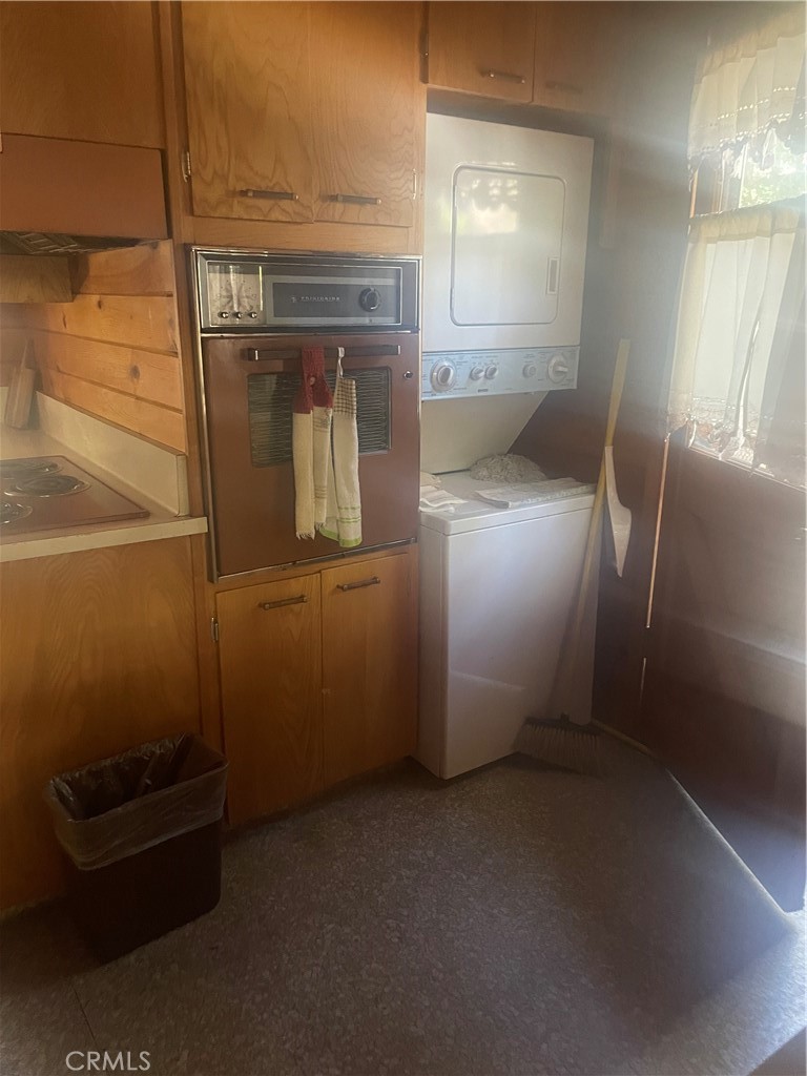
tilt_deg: -17.0
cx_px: 404
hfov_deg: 53.1
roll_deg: +0.3
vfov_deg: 67.3
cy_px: 538
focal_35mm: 26
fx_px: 808
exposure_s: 1/30
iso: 640
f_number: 1.6
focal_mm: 4.2
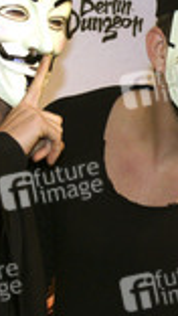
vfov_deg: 9.5
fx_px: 1901
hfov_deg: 5.3
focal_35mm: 227
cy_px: 136
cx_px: 198
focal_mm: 50
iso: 1000
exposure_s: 1/400
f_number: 5.6
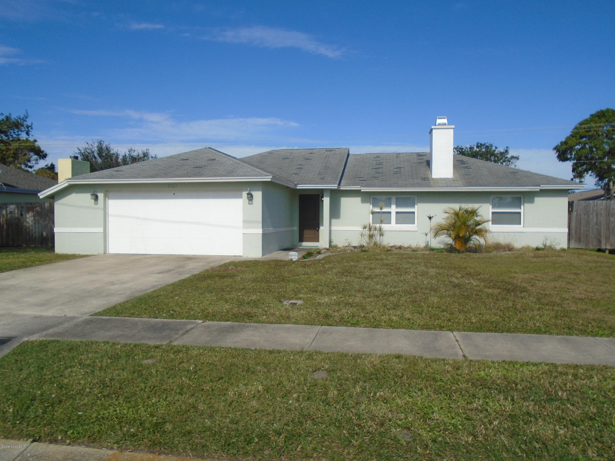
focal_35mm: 26
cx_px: 308
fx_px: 462
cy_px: 230
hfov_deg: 67.3
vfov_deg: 53.1
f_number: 8
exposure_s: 1/320
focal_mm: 4.6
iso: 100
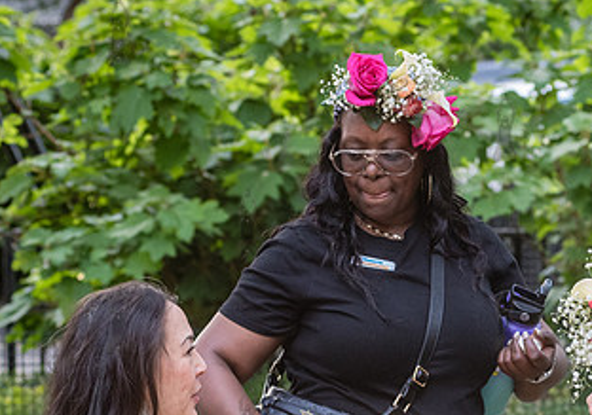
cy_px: 293
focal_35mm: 181
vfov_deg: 7.9
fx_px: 3026
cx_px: 551
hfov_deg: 11.1
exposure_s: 1/200
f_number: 5
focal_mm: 80
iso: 2000
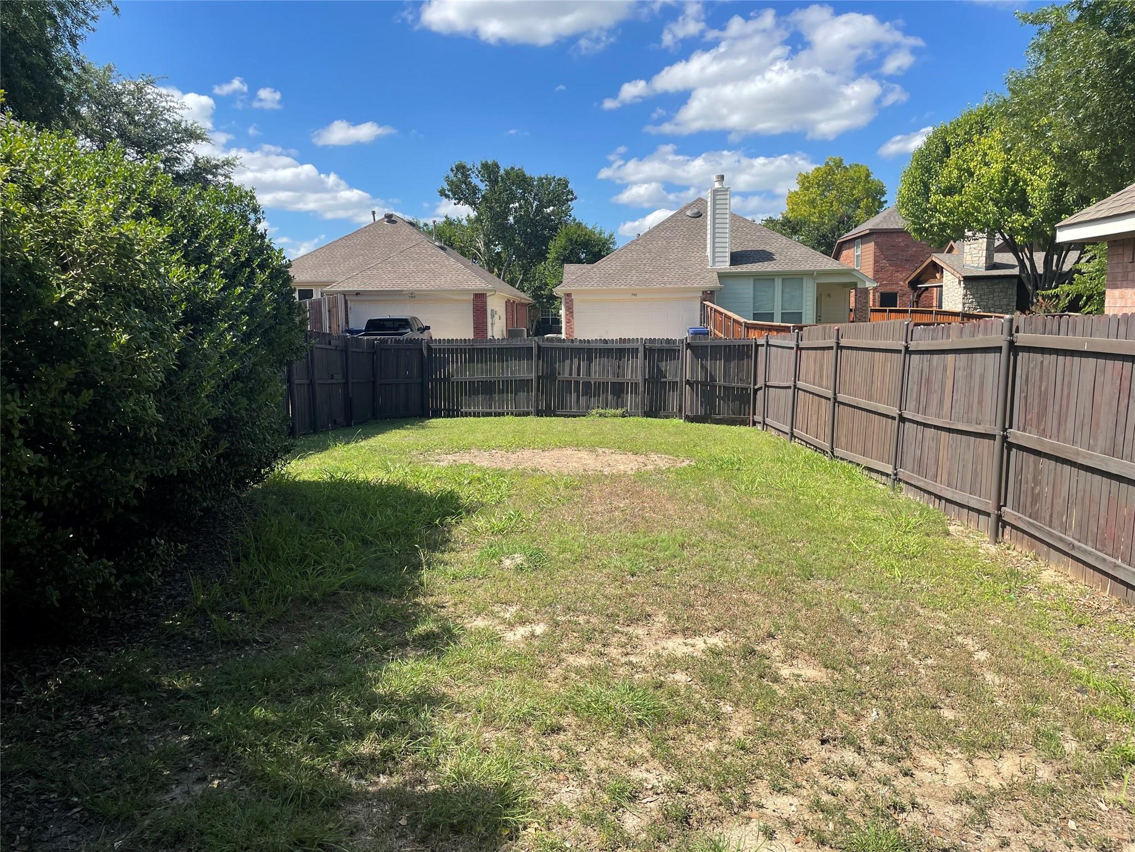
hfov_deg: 67.3
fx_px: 852
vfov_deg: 53.1
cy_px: 426
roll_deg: +1.3
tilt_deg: -6.3
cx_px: 568
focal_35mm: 26
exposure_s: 1/2257
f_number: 1.6
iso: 32
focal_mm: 4.2
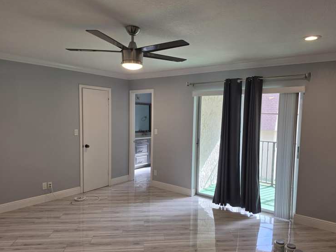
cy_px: 135
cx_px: 174
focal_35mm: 25
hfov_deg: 69.4
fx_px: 243
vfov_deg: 54.8
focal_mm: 6.5
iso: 25
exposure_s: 1/120
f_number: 1.4
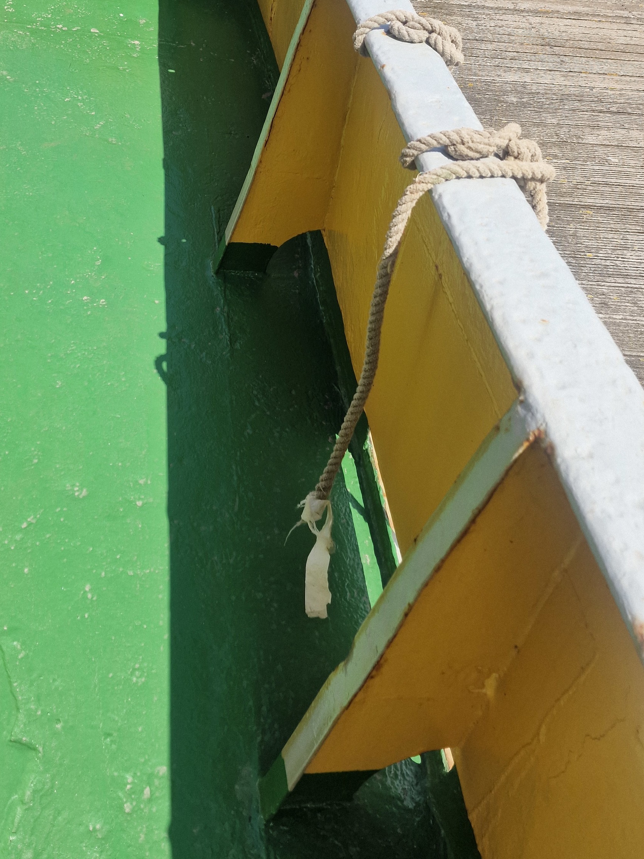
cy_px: 329
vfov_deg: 53.4
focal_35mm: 34
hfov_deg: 40.8
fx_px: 843
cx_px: 175
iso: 50
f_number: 1.8
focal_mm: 6.4
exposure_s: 1/992
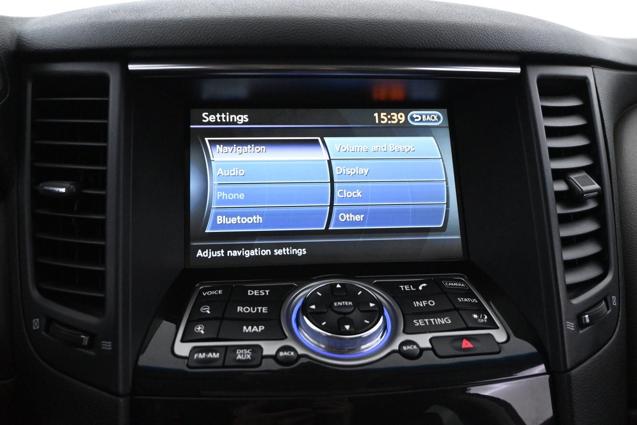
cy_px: 212
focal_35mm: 34
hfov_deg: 56.1
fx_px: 597
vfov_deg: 39.1
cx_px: 318
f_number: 4
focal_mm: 22.5
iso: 5600
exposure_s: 1/60
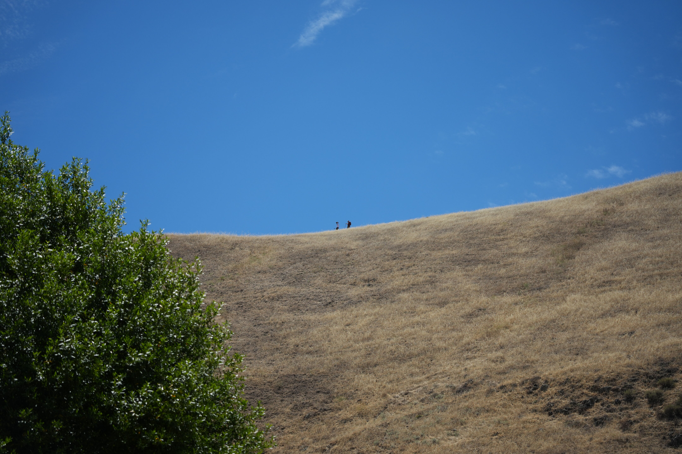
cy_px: 227
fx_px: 2216
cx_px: 341
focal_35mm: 117
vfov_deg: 11.7
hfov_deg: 17.5
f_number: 5.6
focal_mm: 117
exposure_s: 1/2500
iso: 400
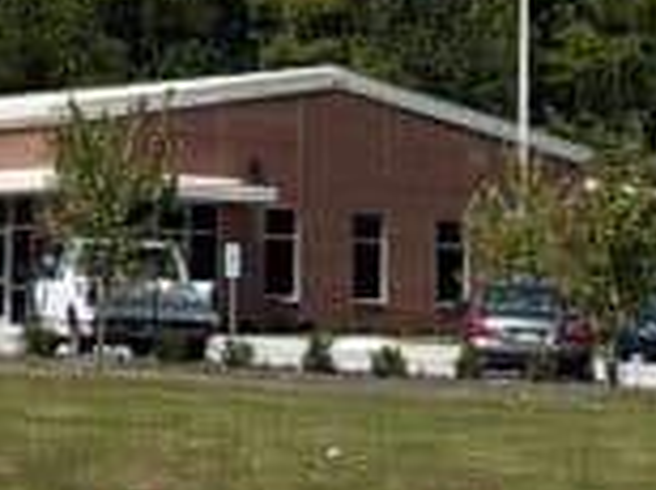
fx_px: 3273
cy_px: -337
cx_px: 94
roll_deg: -1.1
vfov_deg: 8.3
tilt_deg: +12.5
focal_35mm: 173
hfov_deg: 11.4
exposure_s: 1/4484
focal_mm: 5.1
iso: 50
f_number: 1.6
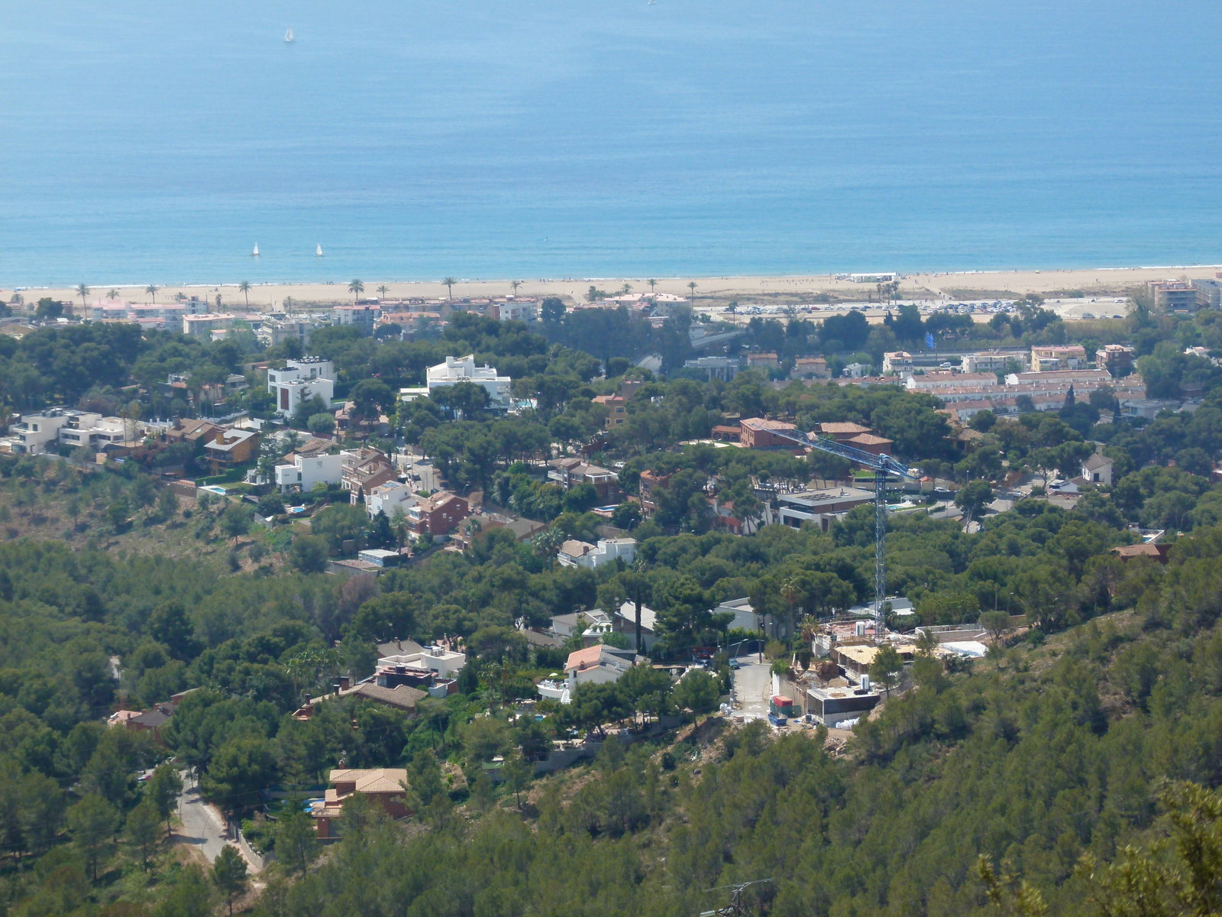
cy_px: 458
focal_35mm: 132
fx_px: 4660
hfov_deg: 14.9
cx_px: 611
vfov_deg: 11.2
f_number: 4
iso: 100
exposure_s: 1/800
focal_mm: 23.7
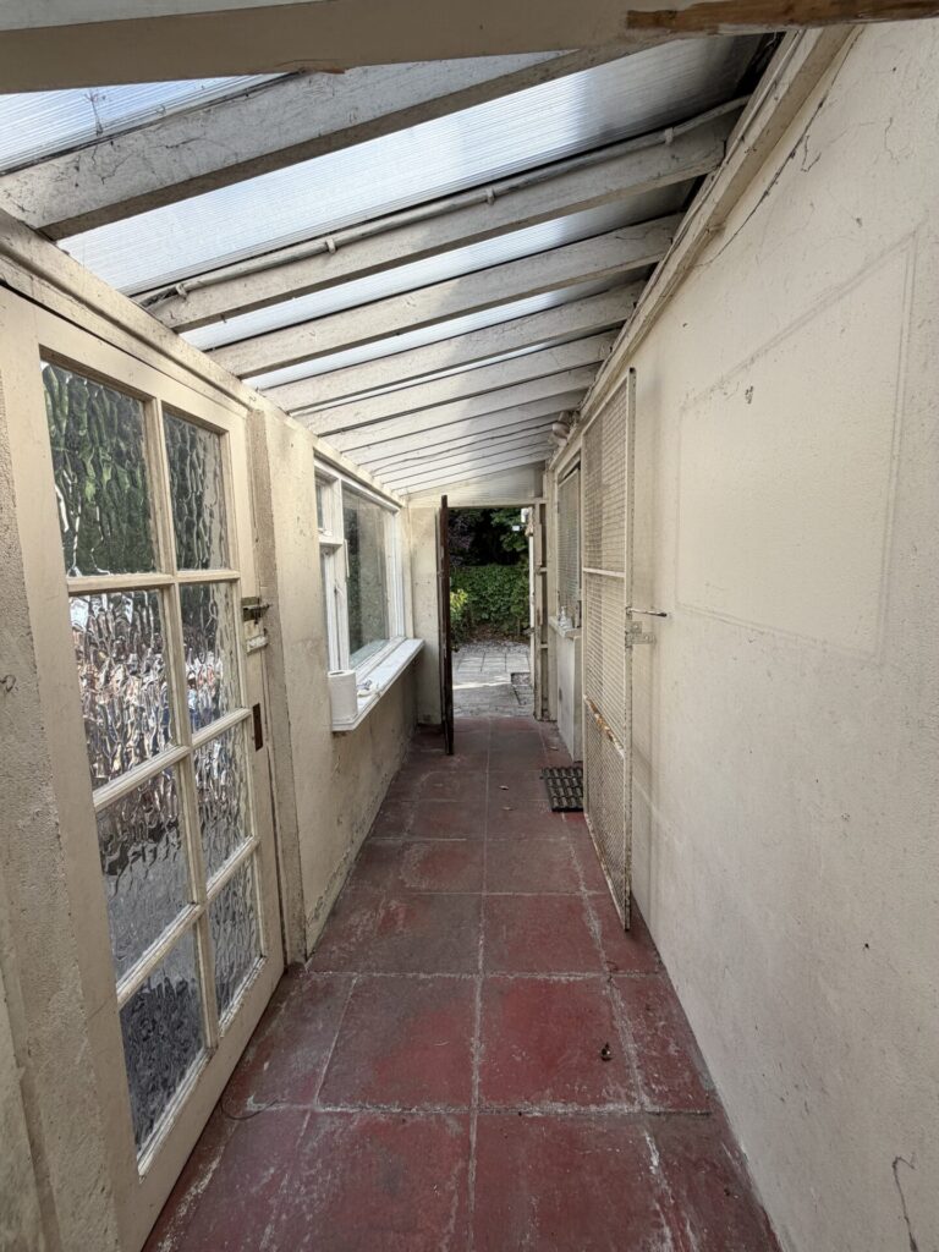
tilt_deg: -7.2
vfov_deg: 102.1
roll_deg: -0.1
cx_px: 470
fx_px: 506
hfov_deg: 85.7
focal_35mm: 14
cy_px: 626
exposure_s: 1/411
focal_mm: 2.22
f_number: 2.2
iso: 50
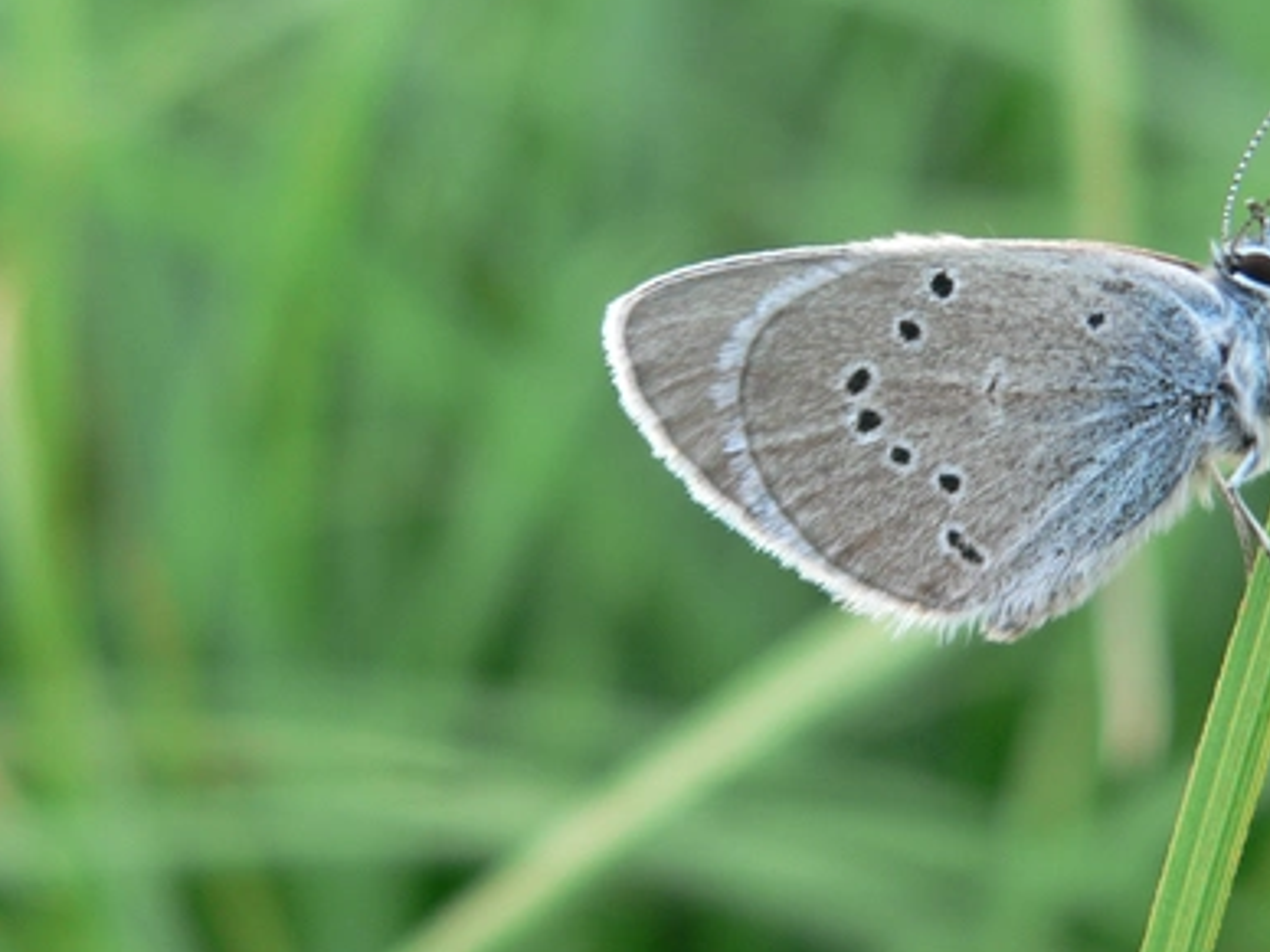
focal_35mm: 89
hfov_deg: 21.9
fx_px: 3265
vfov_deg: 16.6
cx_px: 907
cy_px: 419
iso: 100
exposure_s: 1/10
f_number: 2.8
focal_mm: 9
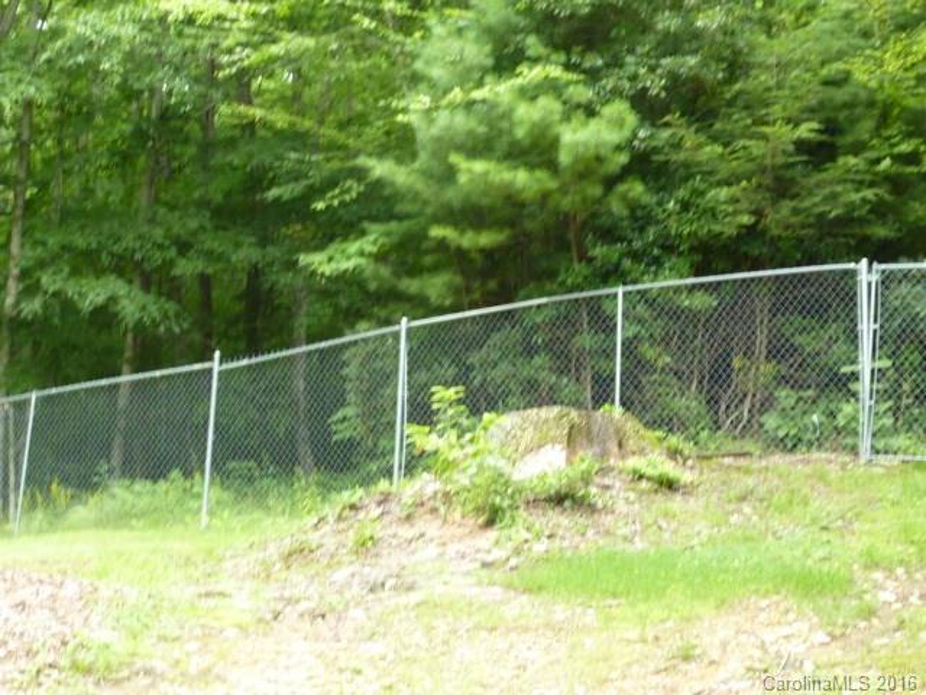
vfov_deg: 20.7
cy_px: 348
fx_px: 1899
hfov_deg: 27.4
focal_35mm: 71
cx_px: 463
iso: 160
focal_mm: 6.5
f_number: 3.6
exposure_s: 1/30
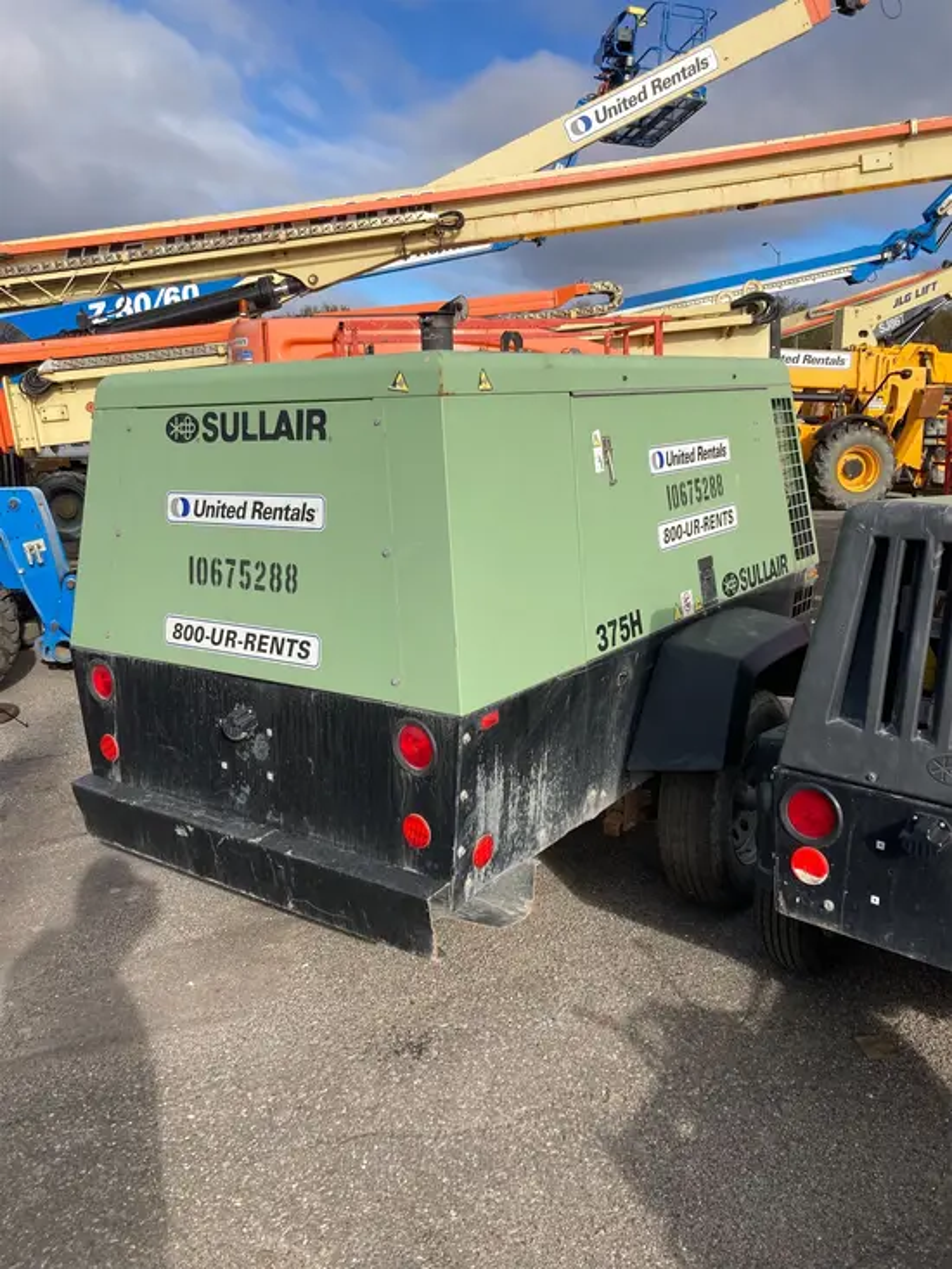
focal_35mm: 28
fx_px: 1026
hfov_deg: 49.8
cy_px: 634
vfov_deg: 63.4
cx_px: 476
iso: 20
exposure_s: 1/2088
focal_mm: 3.99
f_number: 1.8
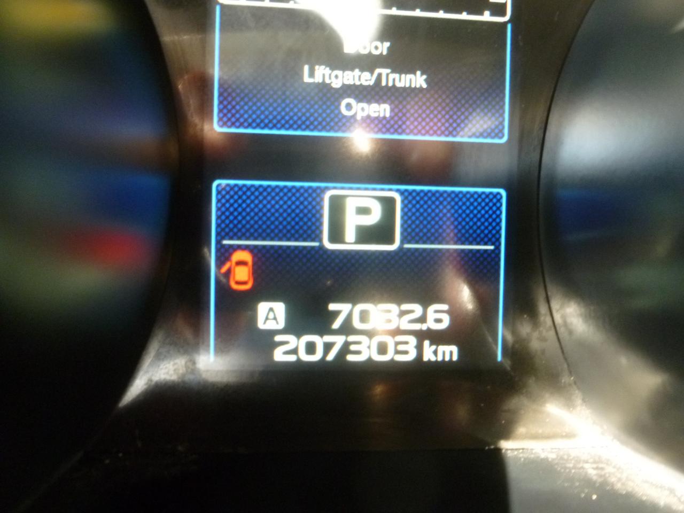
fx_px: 553
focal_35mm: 28
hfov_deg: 63.4
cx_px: 342
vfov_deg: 49.7
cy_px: 256
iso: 400
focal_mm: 5
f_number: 3.3
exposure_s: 1/15
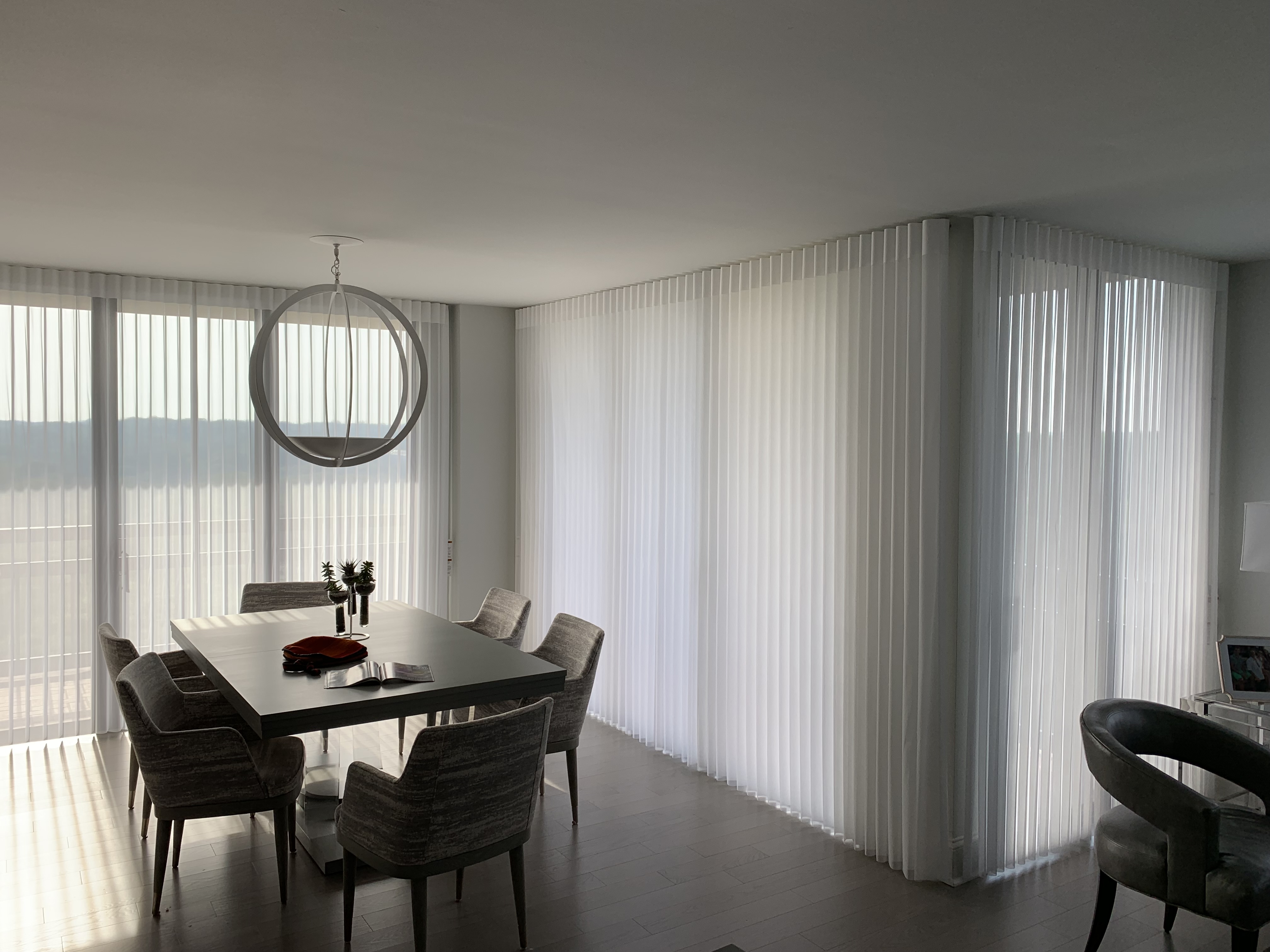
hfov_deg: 67.3
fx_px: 954
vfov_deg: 53.1
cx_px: 635
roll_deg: -1.2
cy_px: 476
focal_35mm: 26
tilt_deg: -1.0
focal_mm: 4.25
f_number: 1.8
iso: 25
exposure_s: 1/262
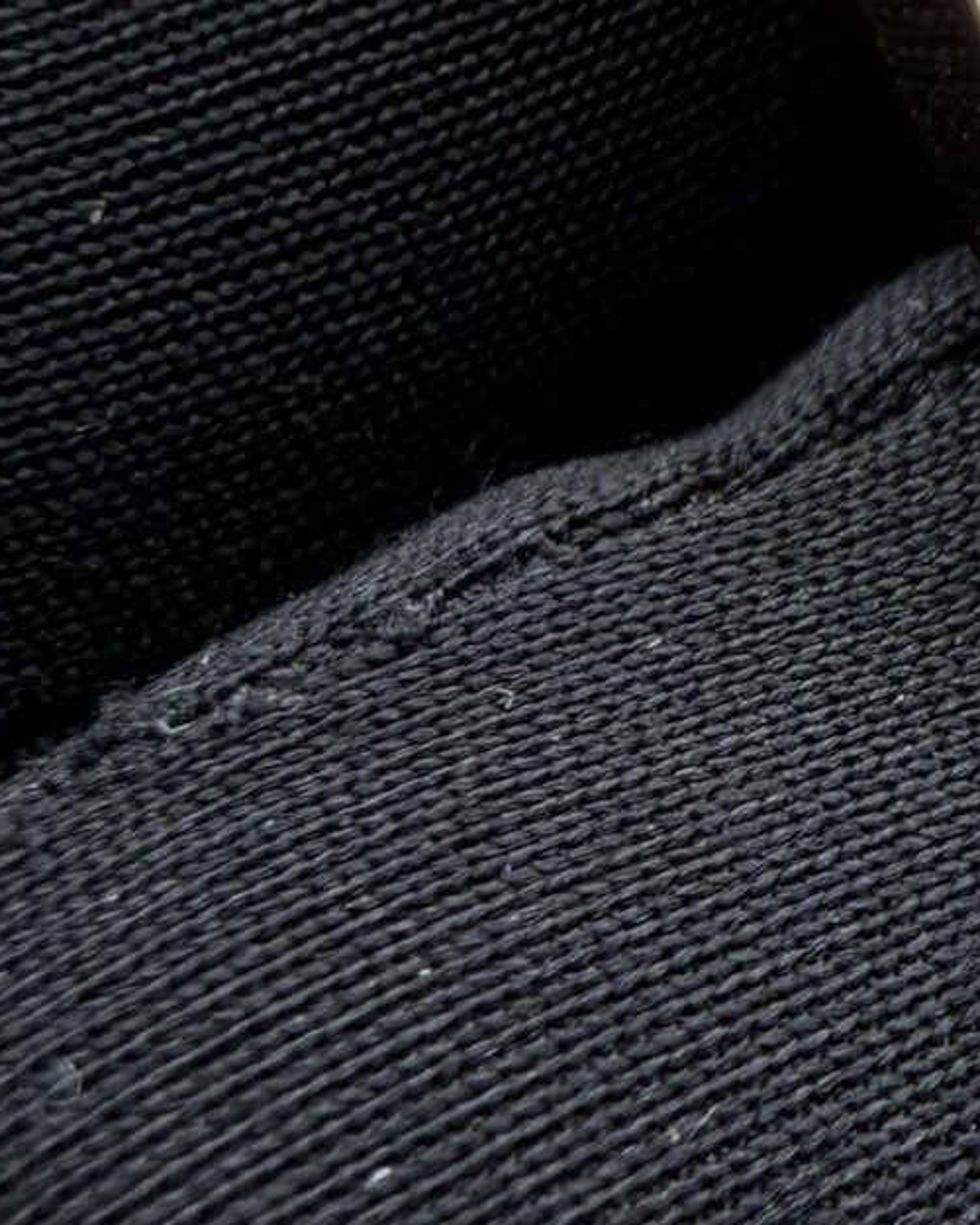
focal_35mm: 96
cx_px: 1766
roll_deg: +2.5
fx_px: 3481
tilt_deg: -27.2
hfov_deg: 14.2
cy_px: 815
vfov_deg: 19.9
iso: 40
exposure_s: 1/138
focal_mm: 2.22
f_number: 2.2
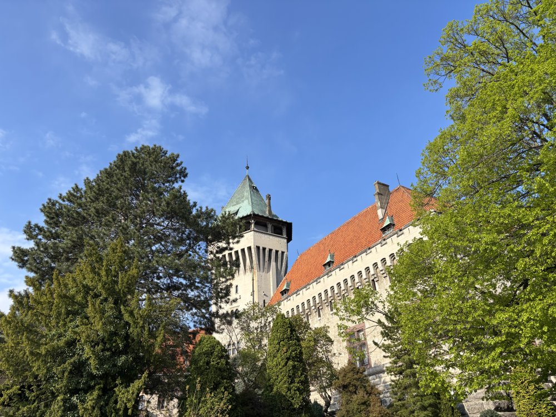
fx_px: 418
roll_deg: +3.9
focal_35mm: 26
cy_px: 208
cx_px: 278
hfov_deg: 67.3
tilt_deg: +30.4
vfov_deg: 53.1
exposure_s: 1/2288
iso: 50
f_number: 1.6
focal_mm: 5.96
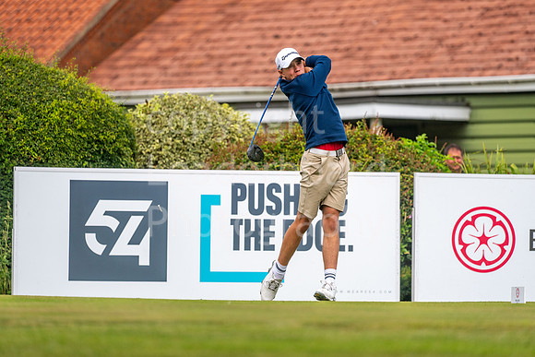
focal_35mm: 300
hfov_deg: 6.9
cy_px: 178
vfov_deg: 4.6
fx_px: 4459
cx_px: 268
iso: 320
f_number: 4
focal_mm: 300
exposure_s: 1/4000
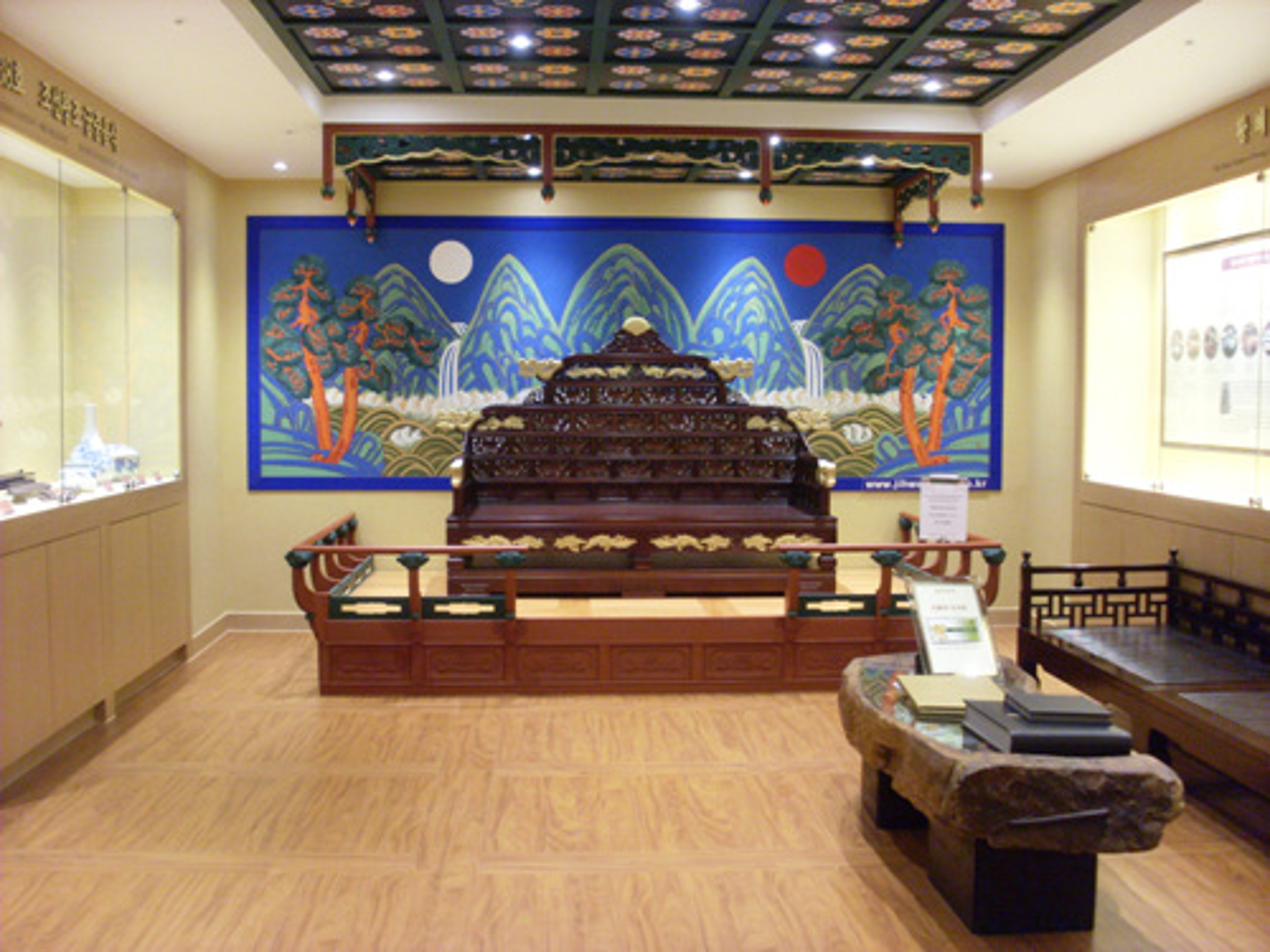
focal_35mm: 38
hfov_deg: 49.0
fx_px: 1394
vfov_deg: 37.7
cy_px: 476
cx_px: 635
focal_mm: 6.3
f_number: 3
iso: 200
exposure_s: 1/8
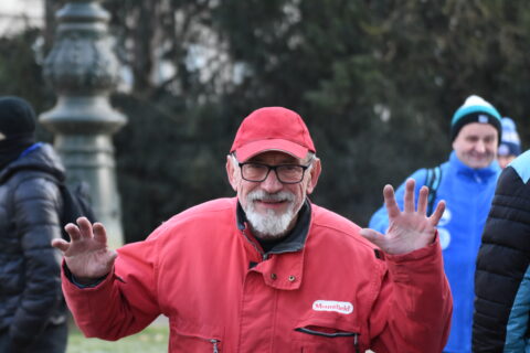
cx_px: 265
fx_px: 2252
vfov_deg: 9.0
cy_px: 176
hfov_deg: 13.4
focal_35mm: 153
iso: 1100
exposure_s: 1/200
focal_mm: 102
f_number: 4.2
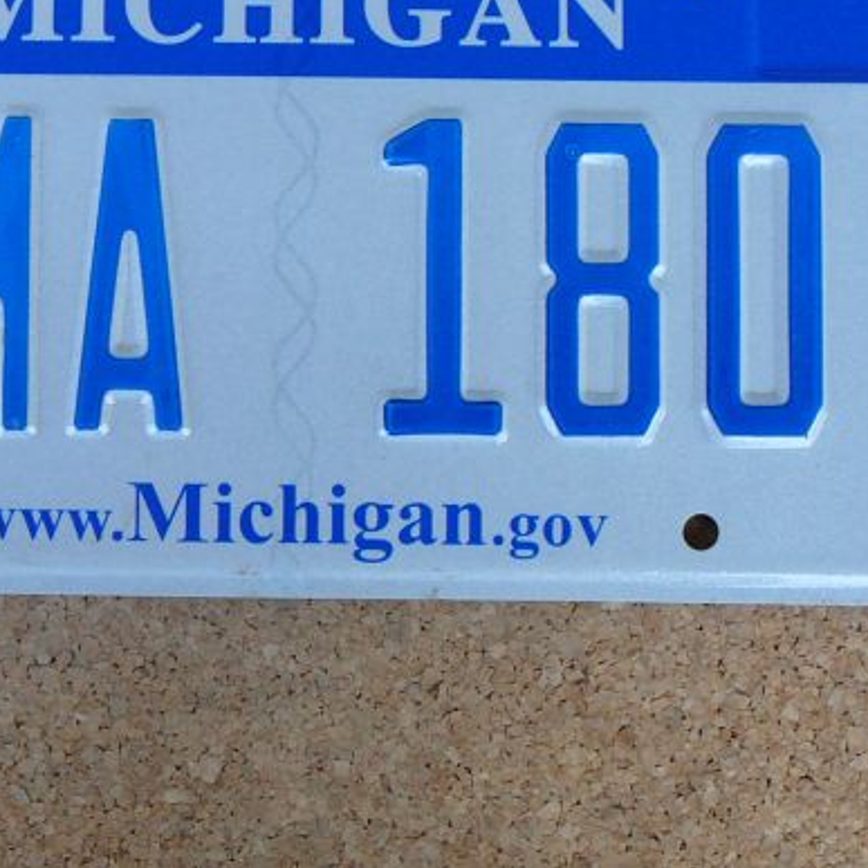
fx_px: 2128
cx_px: 242
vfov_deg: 23.0
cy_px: 325
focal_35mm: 75
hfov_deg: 22.9
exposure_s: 1/40
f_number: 3.1
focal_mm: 6.1
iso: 100
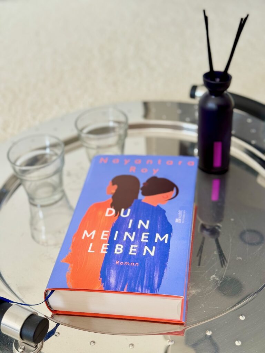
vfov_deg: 39.7
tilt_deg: -37.8
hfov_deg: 30.3
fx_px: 490
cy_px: 176
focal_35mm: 48
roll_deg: +4.1
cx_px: 132
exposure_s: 1/179
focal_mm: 6.76
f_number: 1.78
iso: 64
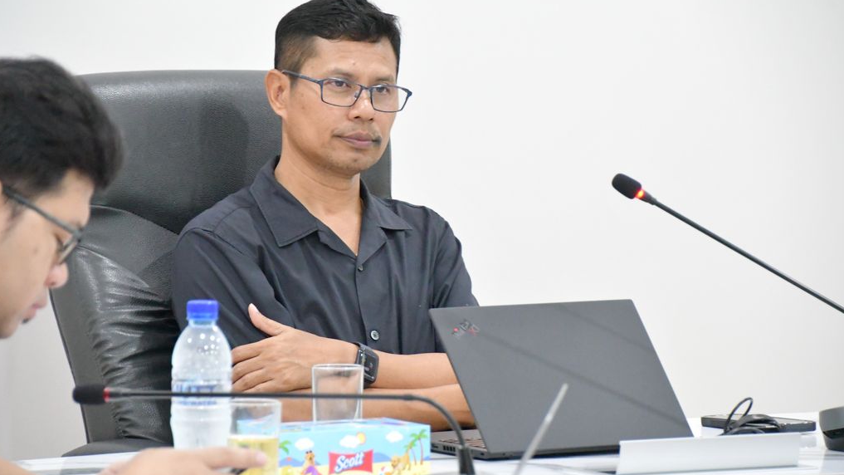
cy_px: 208
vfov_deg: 5.7
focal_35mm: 213
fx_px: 4767
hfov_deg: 10.1
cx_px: 421
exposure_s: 1/125
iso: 10000
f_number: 6
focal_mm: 135
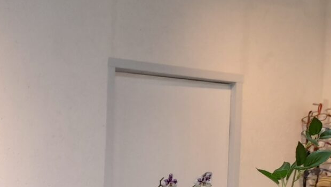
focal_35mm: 90
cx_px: -167
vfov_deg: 12.3
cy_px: 333
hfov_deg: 20.3
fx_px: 790
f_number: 2
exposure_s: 1/50
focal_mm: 4.6
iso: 50
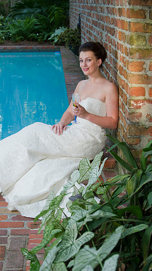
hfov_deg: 15.3
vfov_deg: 26.9
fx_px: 567
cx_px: 64
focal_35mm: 79
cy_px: 136
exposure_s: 1/60
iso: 400
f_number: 5
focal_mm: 75
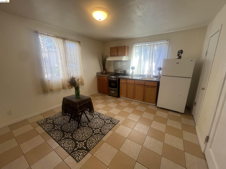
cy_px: 84
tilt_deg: -13.6
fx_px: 85
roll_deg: +0.3
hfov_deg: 106.2
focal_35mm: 13
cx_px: 113
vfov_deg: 89.9
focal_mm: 1.57
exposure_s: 1/120
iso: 160
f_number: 1.8
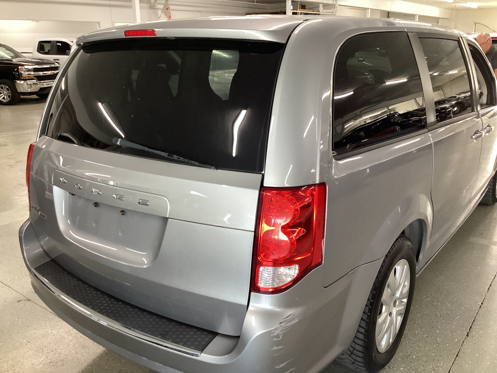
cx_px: 248
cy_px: 186
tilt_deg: -18.9
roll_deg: +0.3
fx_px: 445
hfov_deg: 58.4
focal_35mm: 31
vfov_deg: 45.4
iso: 250
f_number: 2.4
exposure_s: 1/60
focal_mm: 3.3
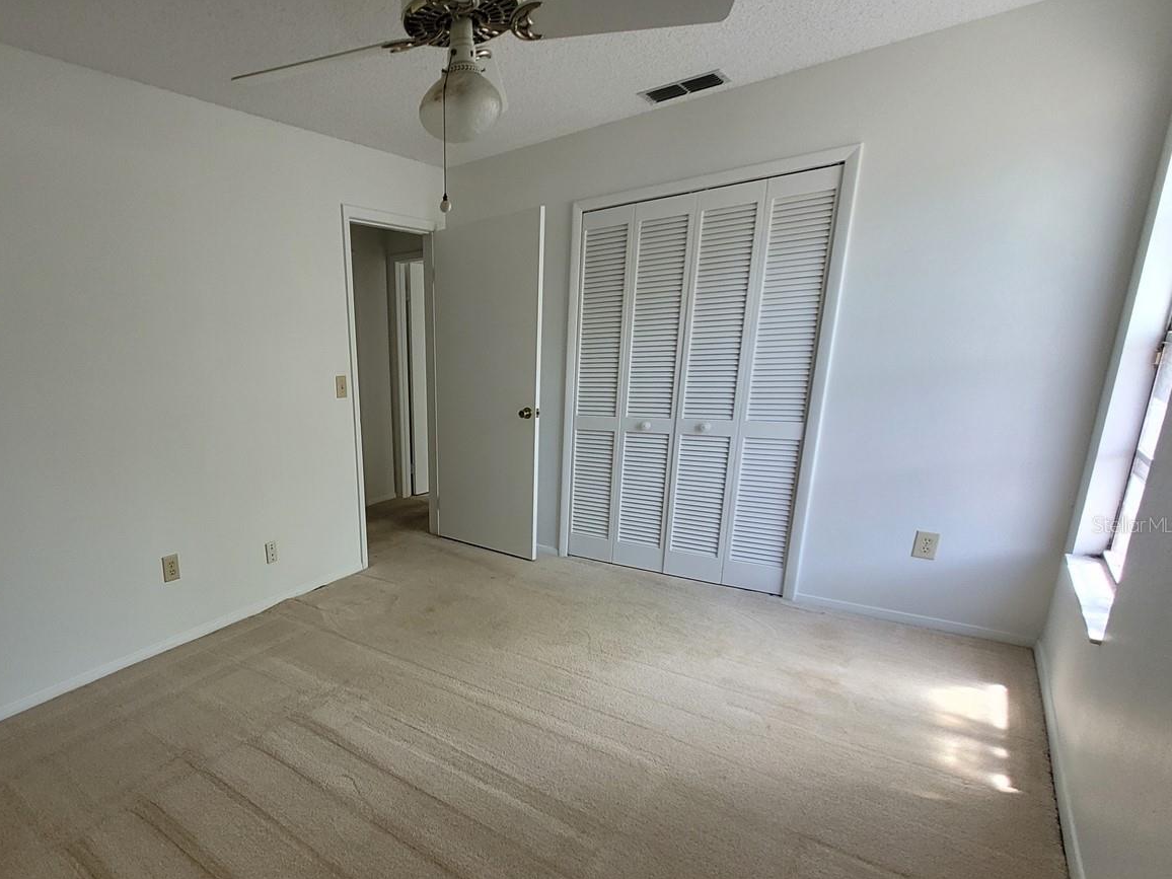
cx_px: 377
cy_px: 524
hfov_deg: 84.3
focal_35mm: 18
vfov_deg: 70.9
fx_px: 609
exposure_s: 1/60
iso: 160
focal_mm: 1.74
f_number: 2.2
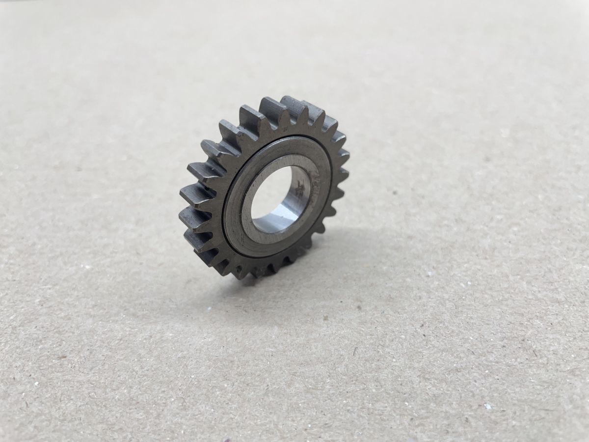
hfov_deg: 67.3
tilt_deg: -38.1
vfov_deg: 53.1
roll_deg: +3.3
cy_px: 221
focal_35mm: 26
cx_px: 294
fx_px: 442
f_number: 1.6
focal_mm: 4.2
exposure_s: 1/100
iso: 64
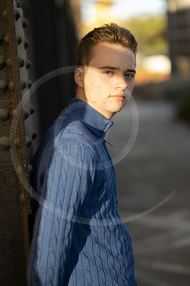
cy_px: 143
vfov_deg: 23.9
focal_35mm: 85
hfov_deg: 16.1
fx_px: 673
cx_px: 95
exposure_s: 1/500
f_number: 1.8
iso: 100
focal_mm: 85
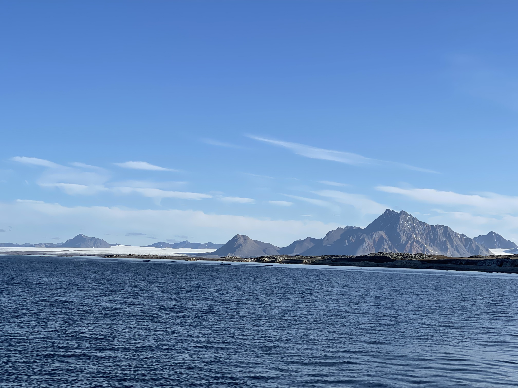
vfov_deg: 22.9
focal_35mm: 64
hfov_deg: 30.3
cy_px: 194
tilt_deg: +3.7
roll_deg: -1.1
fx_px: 958
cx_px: 259
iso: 20
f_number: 2.2
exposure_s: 1/1672
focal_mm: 7.5
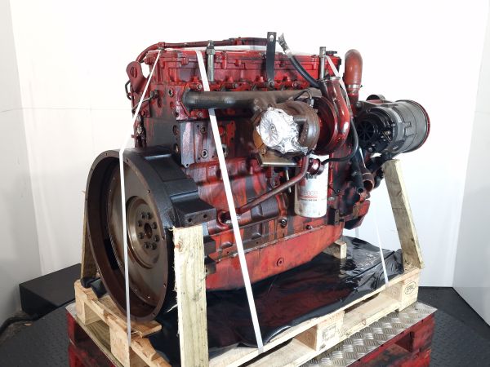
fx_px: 326
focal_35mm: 23
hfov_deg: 73.9
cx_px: 245
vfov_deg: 58.9
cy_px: 184
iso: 100
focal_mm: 6.4
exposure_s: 1/50
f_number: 1.8
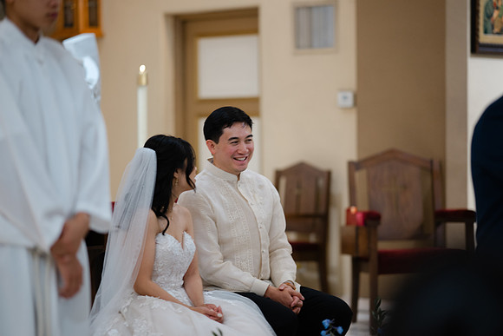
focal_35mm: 108
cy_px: 168
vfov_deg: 12.6
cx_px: 254
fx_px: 1515
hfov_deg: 18.9
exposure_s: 1/160
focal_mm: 105
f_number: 1.4
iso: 640
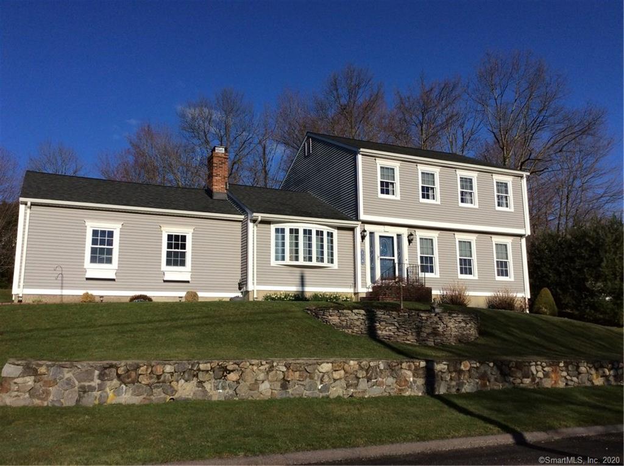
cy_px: 233
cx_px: 312
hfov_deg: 56.9
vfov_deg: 44.0
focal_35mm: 32
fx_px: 576
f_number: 2.4
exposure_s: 1/2604
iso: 32
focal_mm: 3.3
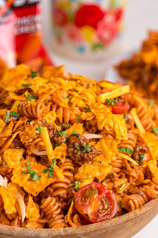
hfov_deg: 13.0
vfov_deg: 19.5
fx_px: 692
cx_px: 79
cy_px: 119
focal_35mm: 105
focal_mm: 105
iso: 1250
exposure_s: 1/160
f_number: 8
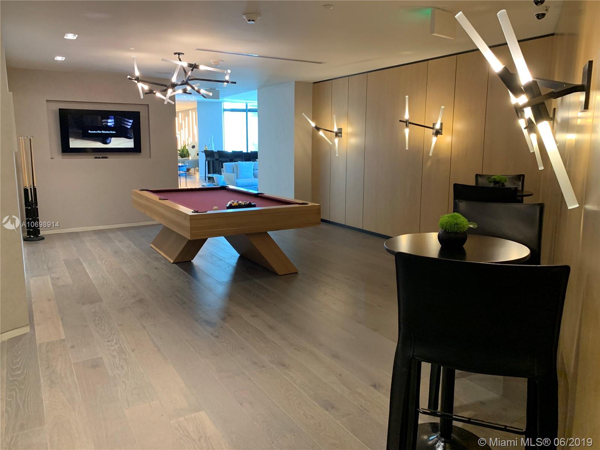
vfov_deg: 53.1
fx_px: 451
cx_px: 300
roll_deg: -0.5
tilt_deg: -9.2
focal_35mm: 26
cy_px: 225
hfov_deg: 67.3
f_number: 1.8
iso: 250
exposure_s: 1/60
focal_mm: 4.25
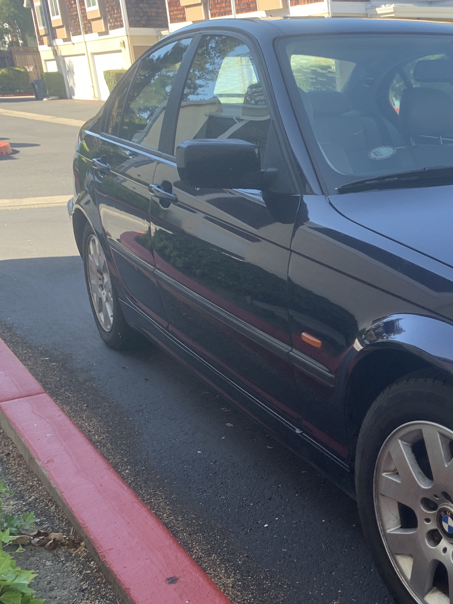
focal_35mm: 46
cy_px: 360
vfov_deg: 41.1
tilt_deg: -15.6
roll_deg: -0.3
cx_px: 511
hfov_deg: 28.3
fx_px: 803
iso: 25
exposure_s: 1/231
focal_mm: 4.25
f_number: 1.8
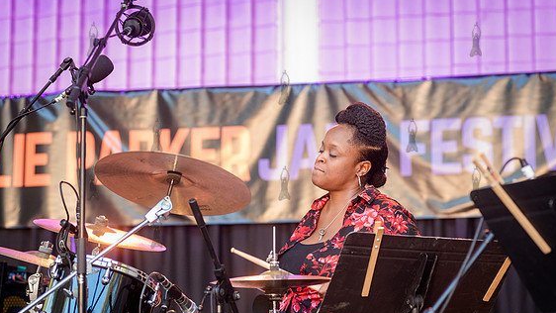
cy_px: 182
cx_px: 293
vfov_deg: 10.6
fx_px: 1681
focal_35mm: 114
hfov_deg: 18.8
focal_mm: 100
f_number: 4
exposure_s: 1/400
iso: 3200
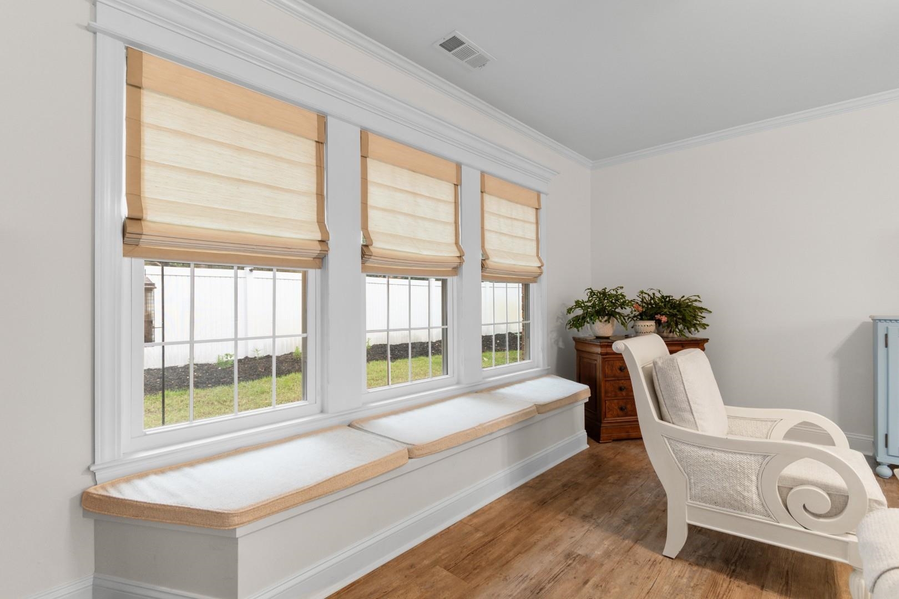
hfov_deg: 96.7
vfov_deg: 73.7
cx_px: 450
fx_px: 400
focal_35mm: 16
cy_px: 300
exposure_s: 1/3
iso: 100
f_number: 4.8
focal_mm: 11
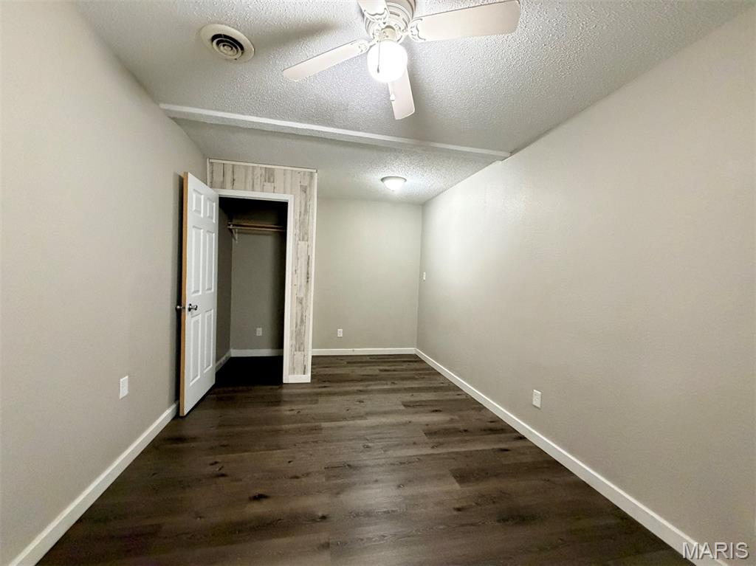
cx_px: 378
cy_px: 283
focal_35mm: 14
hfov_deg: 102.1
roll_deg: -2.2
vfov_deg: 85.6
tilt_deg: -2.2
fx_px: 306
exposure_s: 1/60
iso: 1000
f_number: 2.2
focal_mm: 2.22
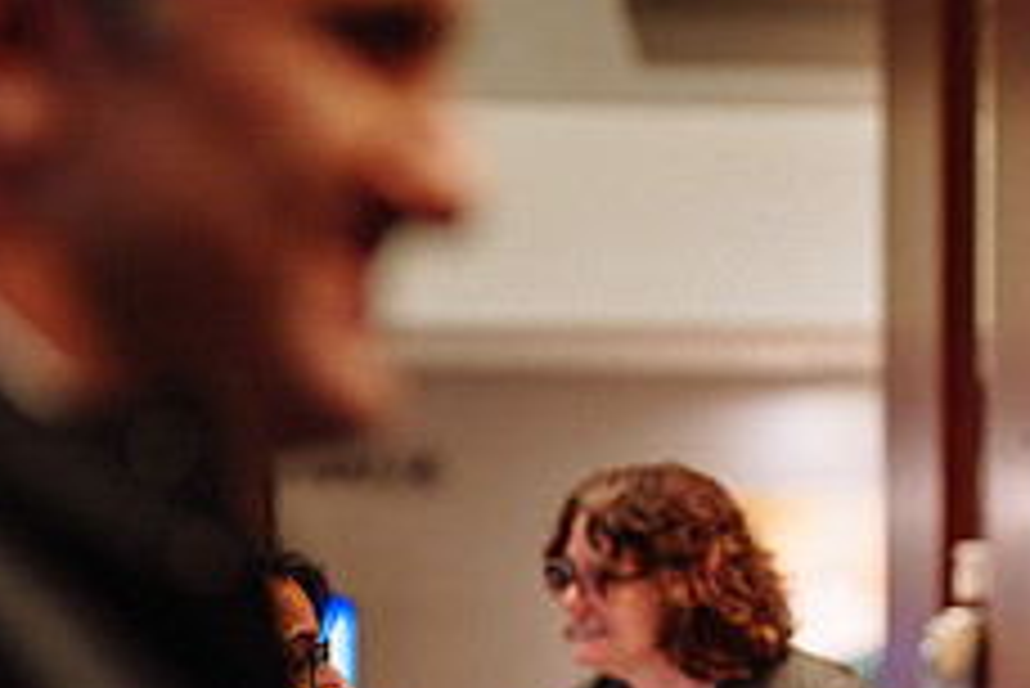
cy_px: 845
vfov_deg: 9.7
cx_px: 666
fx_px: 3979
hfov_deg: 14.7
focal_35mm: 139
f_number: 1.4
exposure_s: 1/800
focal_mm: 50
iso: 2500
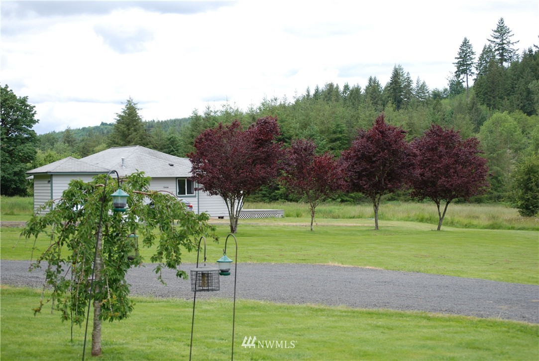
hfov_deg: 24.6
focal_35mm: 82
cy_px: 180
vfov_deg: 16.6
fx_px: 1236
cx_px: 270
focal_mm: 55
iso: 100
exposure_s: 1/200
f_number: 5.6
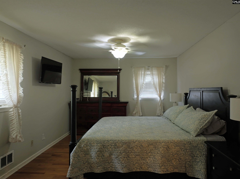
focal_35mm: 24
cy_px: 90
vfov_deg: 56.8
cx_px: 120
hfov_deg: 71.6
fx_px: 166
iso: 190
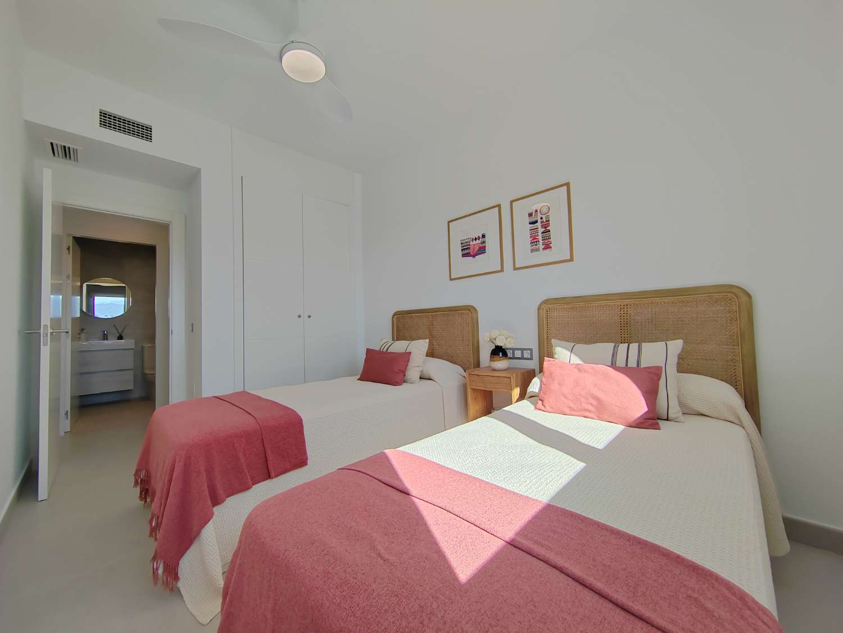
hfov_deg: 106.2
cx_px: 422
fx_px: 317
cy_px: 316
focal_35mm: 13
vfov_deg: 89.9
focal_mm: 2.16
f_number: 2.2
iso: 100
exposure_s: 1/210
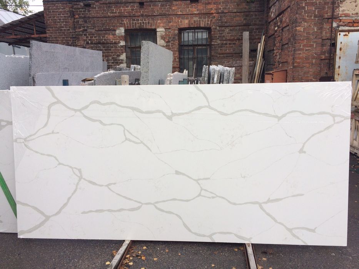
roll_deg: +1.5
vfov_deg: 48.2
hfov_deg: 61.7
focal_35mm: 29
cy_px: 134
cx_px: 180
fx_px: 301
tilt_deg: -11.5
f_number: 2.2
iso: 32
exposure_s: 1/707
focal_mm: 4.15
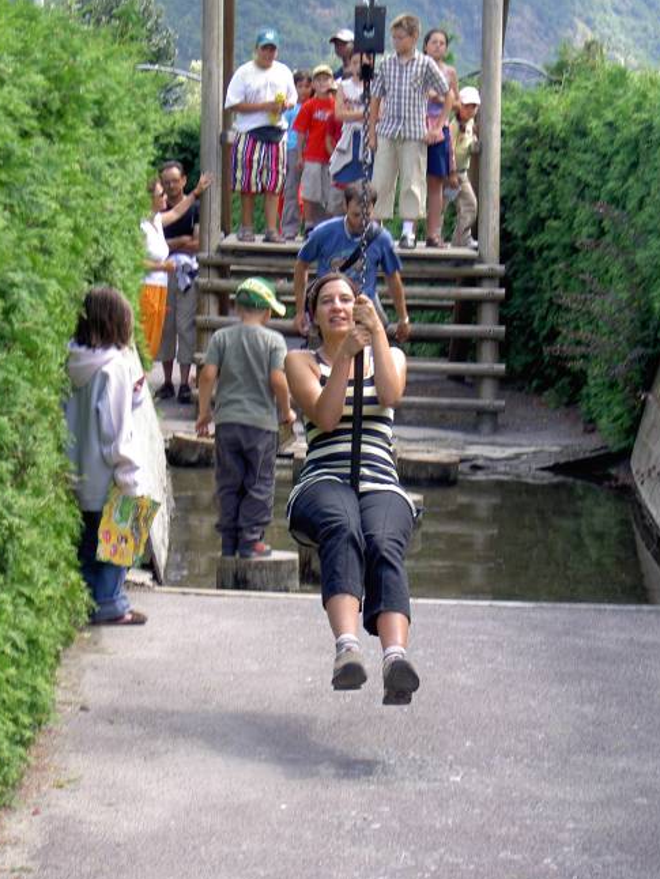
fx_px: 2642
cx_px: 369
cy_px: 408
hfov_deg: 14.2
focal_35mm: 104
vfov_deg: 18.9
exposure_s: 1/125
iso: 100
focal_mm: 17.4
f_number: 4.1
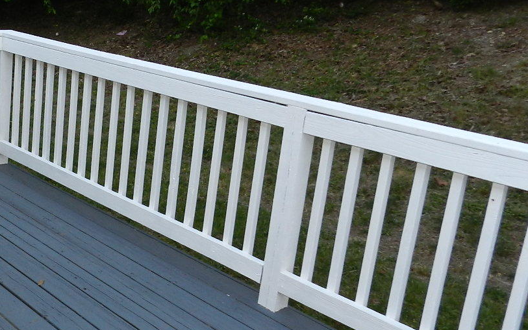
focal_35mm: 48
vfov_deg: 26.9
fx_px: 691
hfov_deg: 39.1
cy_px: 150
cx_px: 61
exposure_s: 1/30
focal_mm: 4
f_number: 3.4
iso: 200
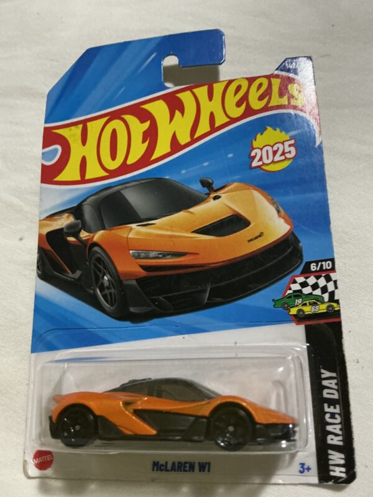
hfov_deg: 48.2
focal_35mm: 29
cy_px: 248
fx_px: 417
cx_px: 186
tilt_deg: -64.0
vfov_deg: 61.7
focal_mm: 3
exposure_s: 1/30
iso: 400
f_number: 1.8
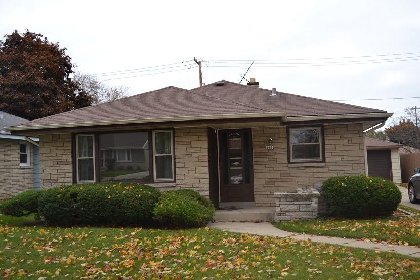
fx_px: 420
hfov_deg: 53.1
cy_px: 140
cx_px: 210
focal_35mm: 36
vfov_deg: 36.9
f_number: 4
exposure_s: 1/125
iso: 100
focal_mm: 24
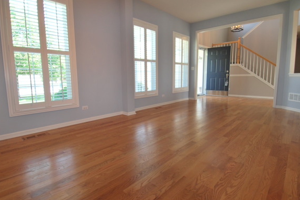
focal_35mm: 19
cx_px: 143
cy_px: 95
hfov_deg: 86.0
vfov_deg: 63.9
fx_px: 161
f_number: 3.8
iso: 200
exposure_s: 1/80
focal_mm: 11.5
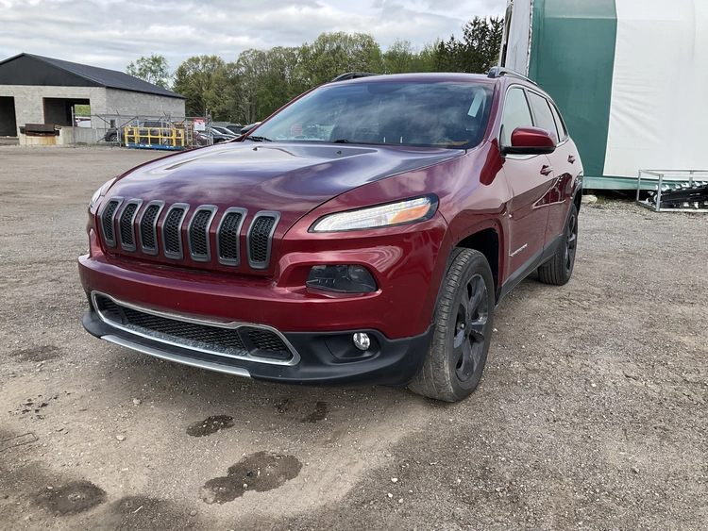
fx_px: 593
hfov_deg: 61.6
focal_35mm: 29
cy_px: 266
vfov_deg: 48.3
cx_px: 354
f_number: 1.8
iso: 25
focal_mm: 3
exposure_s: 1/804
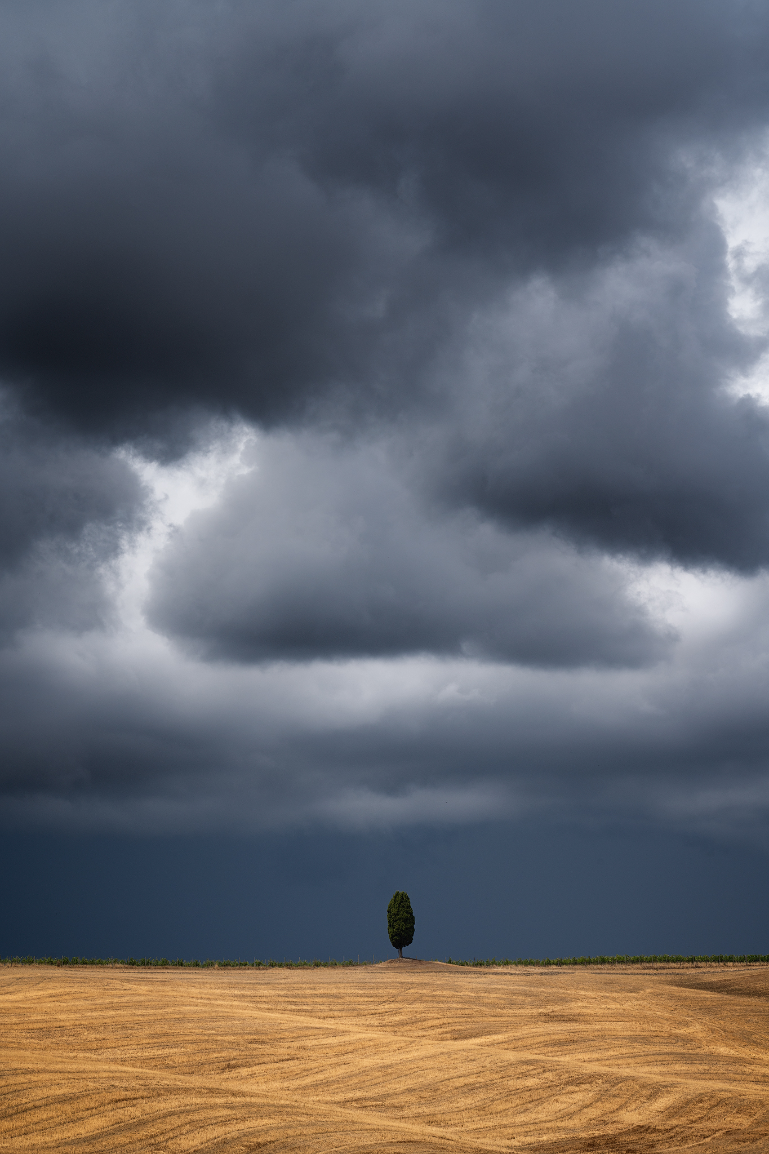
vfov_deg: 16.8
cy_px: 577
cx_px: 384
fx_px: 3909
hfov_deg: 11.2
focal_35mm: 122
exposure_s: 1/200
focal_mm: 122
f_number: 14
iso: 100
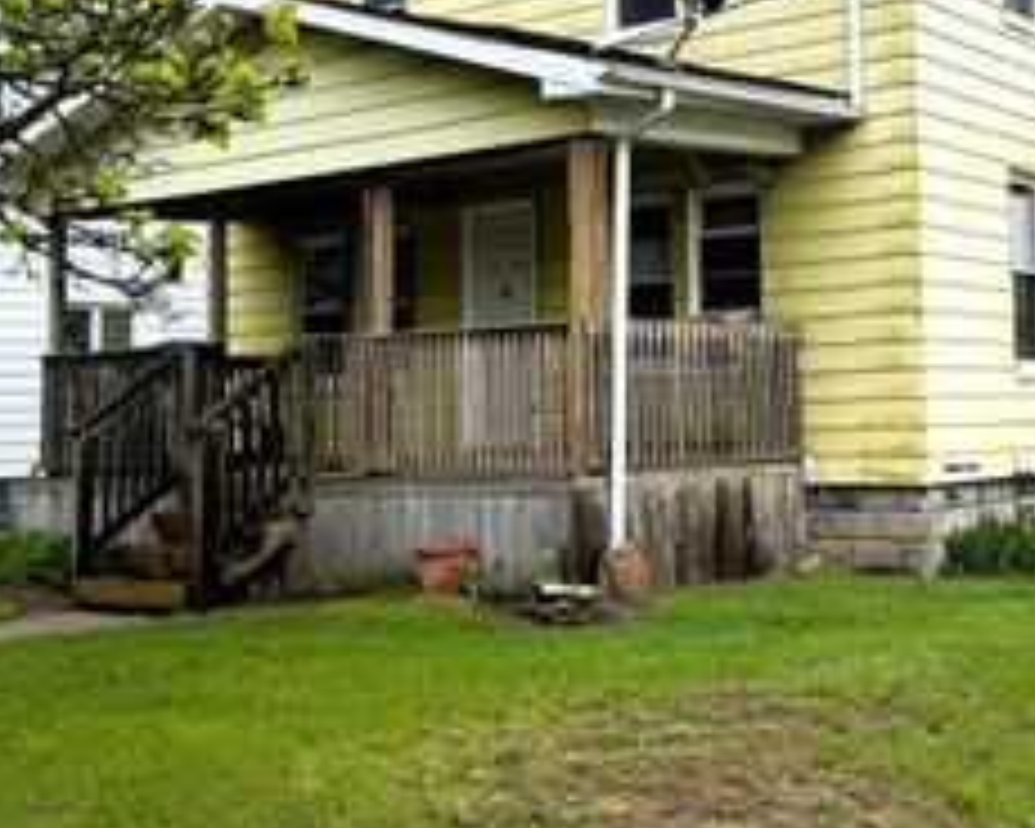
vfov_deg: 29.5
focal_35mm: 51
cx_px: 792
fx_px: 1562
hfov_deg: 35.7
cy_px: 277
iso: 80
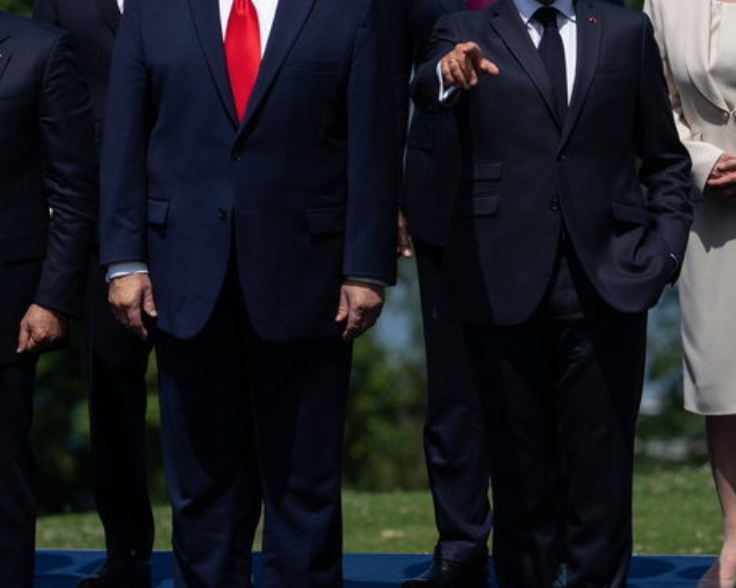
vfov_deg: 4.9
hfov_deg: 6.2
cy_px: 210
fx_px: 6838
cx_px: 358
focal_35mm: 314
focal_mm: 150
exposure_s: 1/2000
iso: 50
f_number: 3.5
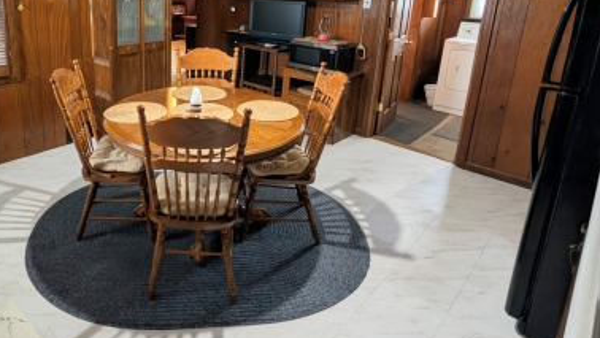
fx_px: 366
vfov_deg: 47.1
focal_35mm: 23
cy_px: 71
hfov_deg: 75.6
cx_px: 189
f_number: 1.7
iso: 75
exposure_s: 1/23.8
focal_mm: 2.02
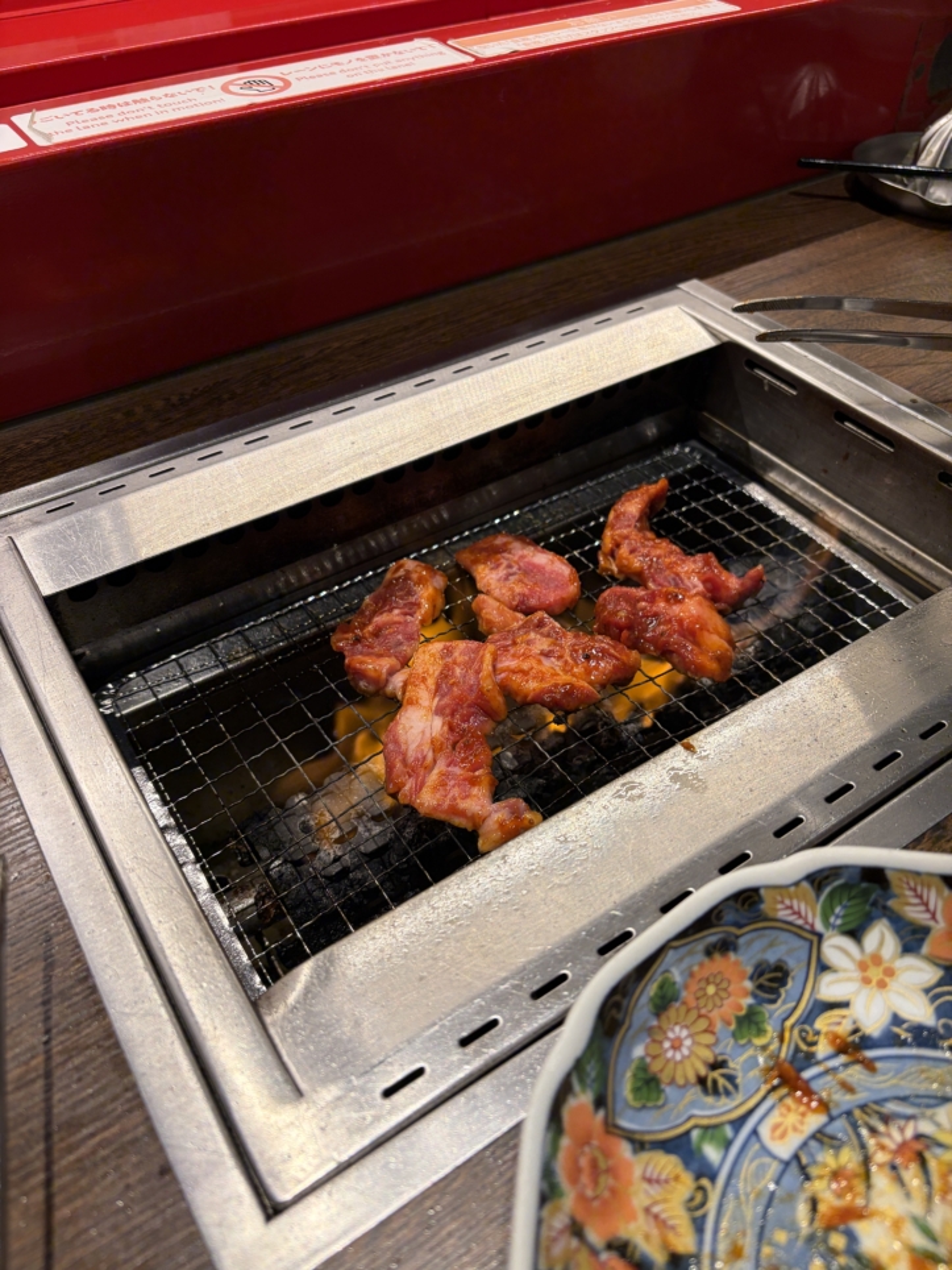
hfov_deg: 53.1
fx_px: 953
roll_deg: +1.6
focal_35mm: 26
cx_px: 476
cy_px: 635
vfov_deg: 67.3
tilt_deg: -43.4
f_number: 1.6
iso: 50
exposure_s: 1/100
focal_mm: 5.96
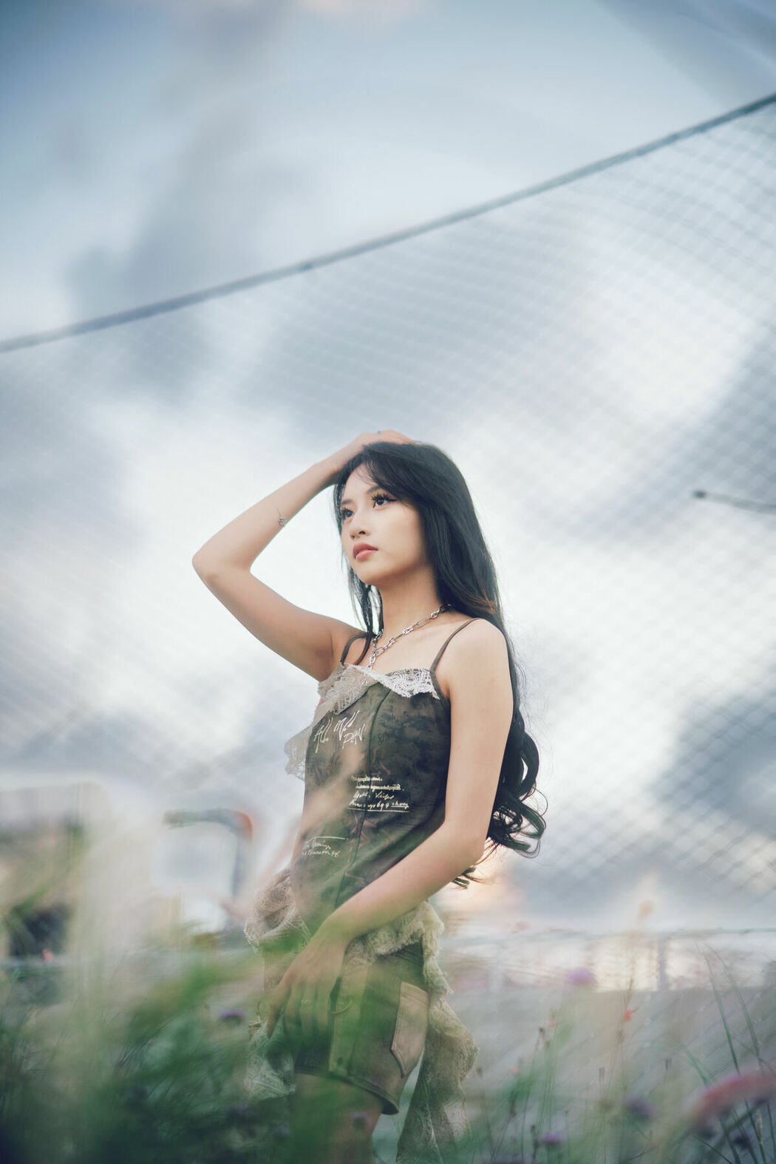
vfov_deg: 23.9
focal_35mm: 85
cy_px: 582
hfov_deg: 16.1
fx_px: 2748
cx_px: 388
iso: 800
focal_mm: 85
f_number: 1.8
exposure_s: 1/400
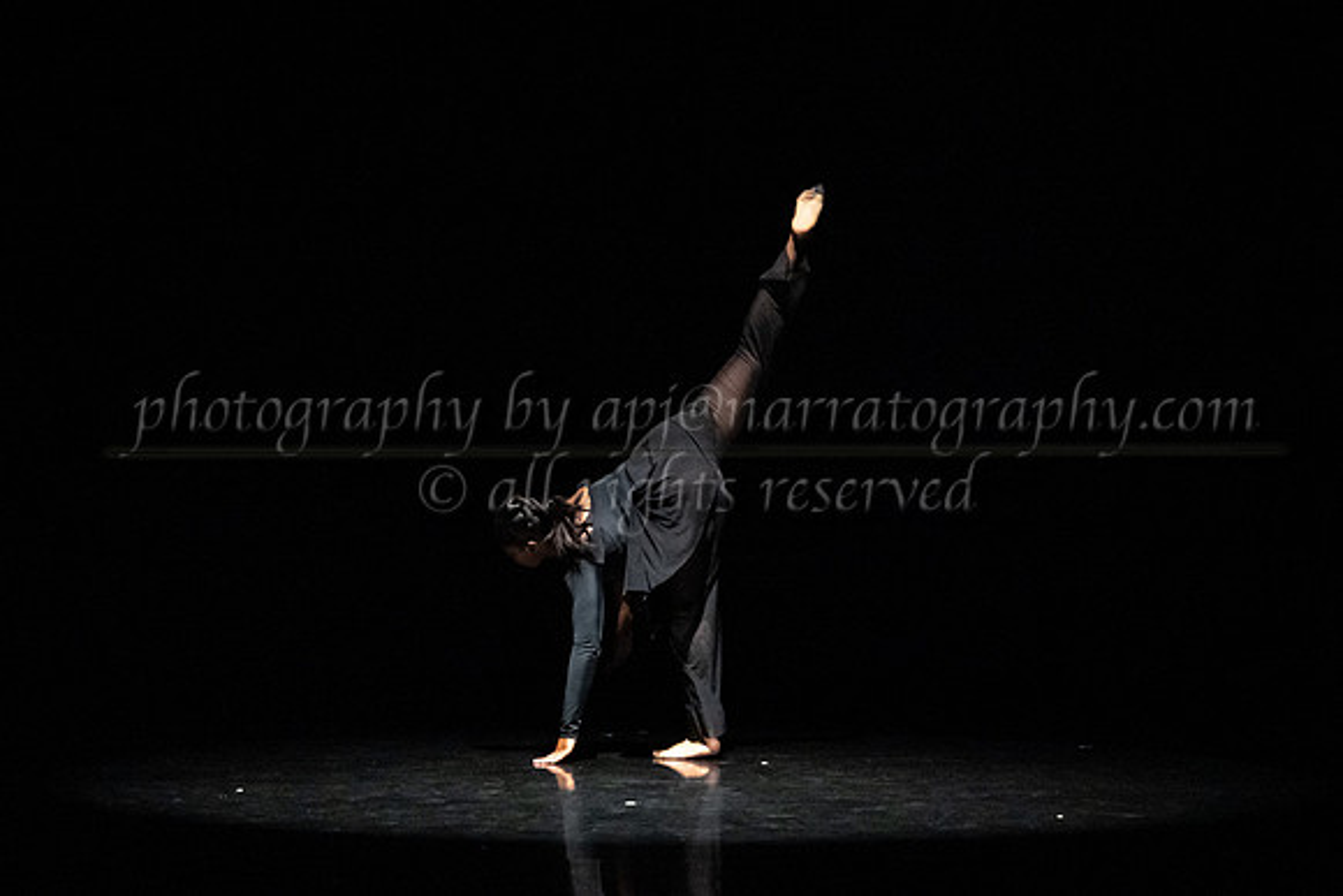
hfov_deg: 21.3
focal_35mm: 96
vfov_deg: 14.3
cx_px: 631
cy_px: 425
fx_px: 3565
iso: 6400
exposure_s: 1/320
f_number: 3.5
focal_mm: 75
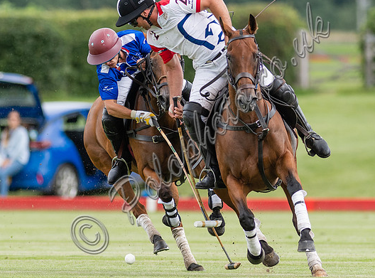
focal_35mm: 765
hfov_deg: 2.6
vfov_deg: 1.9
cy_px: 156
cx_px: 162
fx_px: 8250
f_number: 2.8
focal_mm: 300
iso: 320
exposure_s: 1/1600
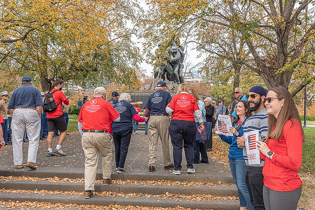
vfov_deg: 33.4
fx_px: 350
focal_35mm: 40
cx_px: 158
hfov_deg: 48.4
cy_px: 105
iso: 500
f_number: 9
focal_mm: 40
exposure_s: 1/250
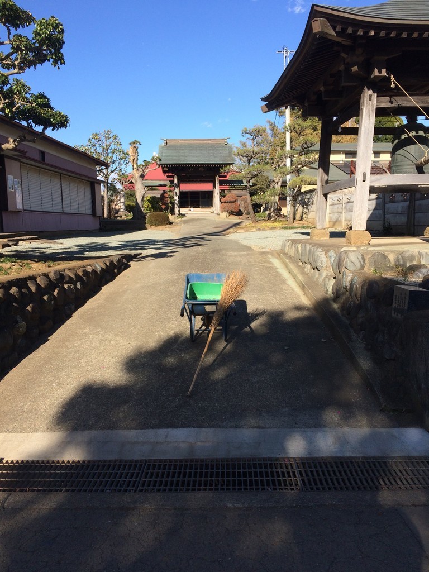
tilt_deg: -10.3
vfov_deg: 61.7
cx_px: 214
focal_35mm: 29
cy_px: 286
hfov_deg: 48.2
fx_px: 479
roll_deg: +2.6
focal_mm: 4.15
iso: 32
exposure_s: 1/1282
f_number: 2.2
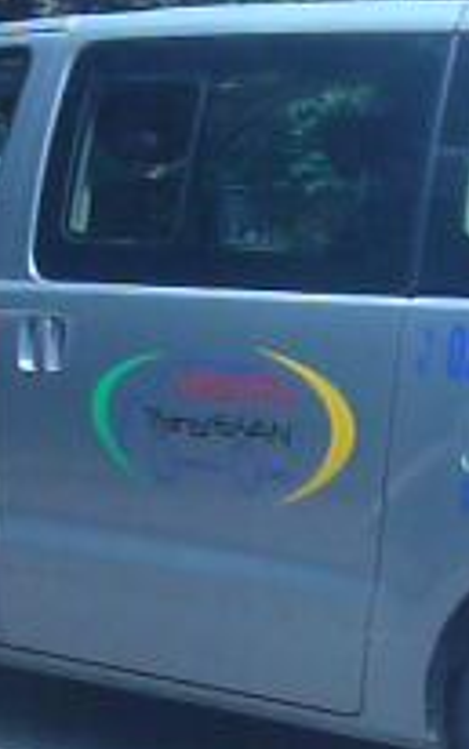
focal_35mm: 115
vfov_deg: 18.1
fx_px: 2349
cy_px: 447
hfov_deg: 11.4
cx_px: 331
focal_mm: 5.8
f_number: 8
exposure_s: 1/160
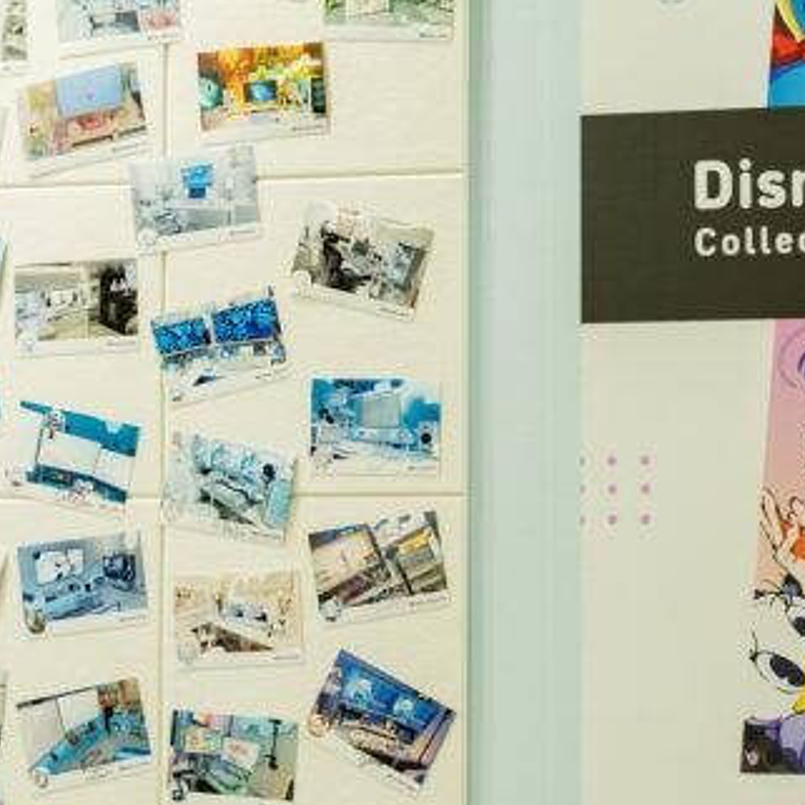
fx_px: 2499
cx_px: 737
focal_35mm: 95
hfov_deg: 18.0
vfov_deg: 18.3
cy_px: 375
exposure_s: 1/160
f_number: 4
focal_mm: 35
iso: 400
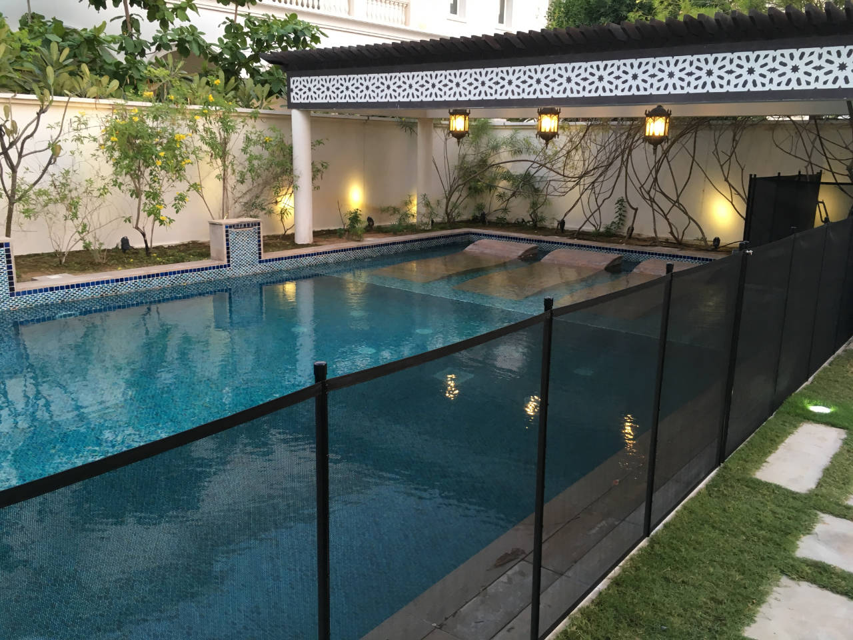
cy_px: 320
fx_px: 715
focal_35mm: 29
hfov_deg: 61.7
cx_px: 426
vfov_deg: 48.2
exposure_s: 1/33
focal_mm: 4.2
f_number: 2.2
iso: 100
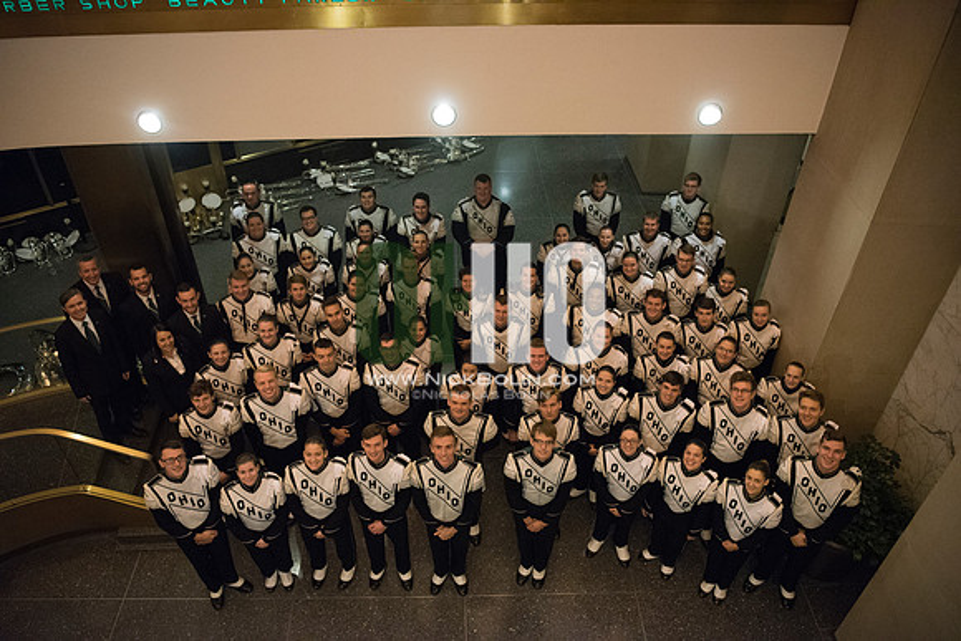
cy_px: 320
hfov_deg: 67.4
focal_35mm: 27
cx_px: 480
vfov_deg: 48.0
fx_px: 721
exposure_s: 1/320
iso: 10000
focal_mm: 27
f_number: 2.8
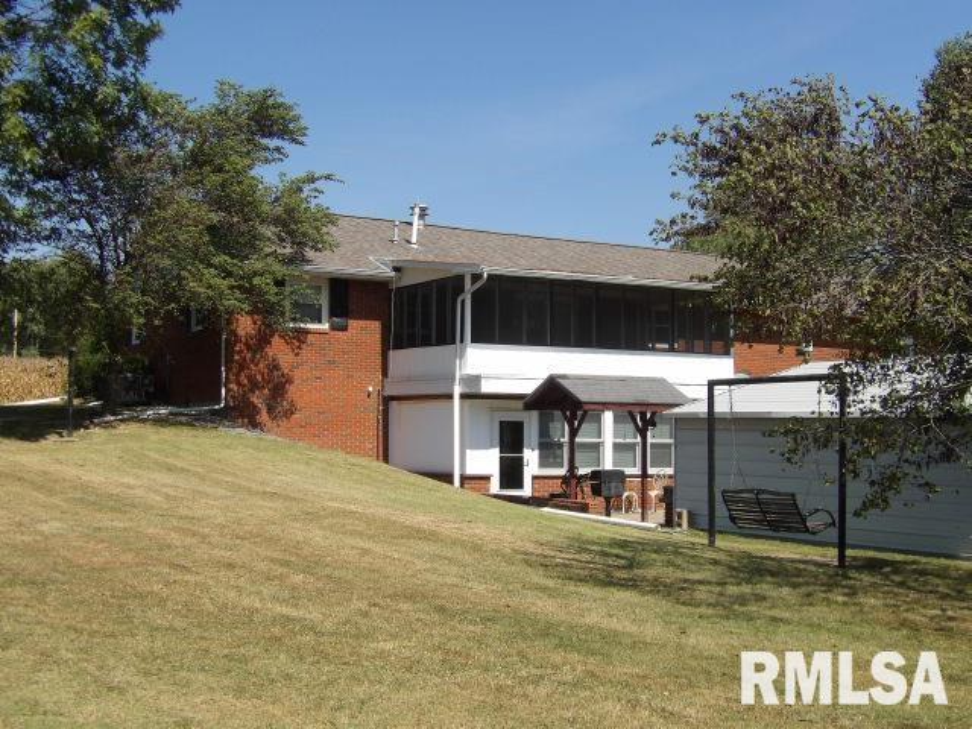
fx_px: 1292
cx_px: 486
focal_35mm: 46
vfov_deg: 31.5
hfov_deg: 41.2
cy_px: 364
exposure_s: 1/689
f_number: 3.8
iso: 100
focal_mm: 8.2
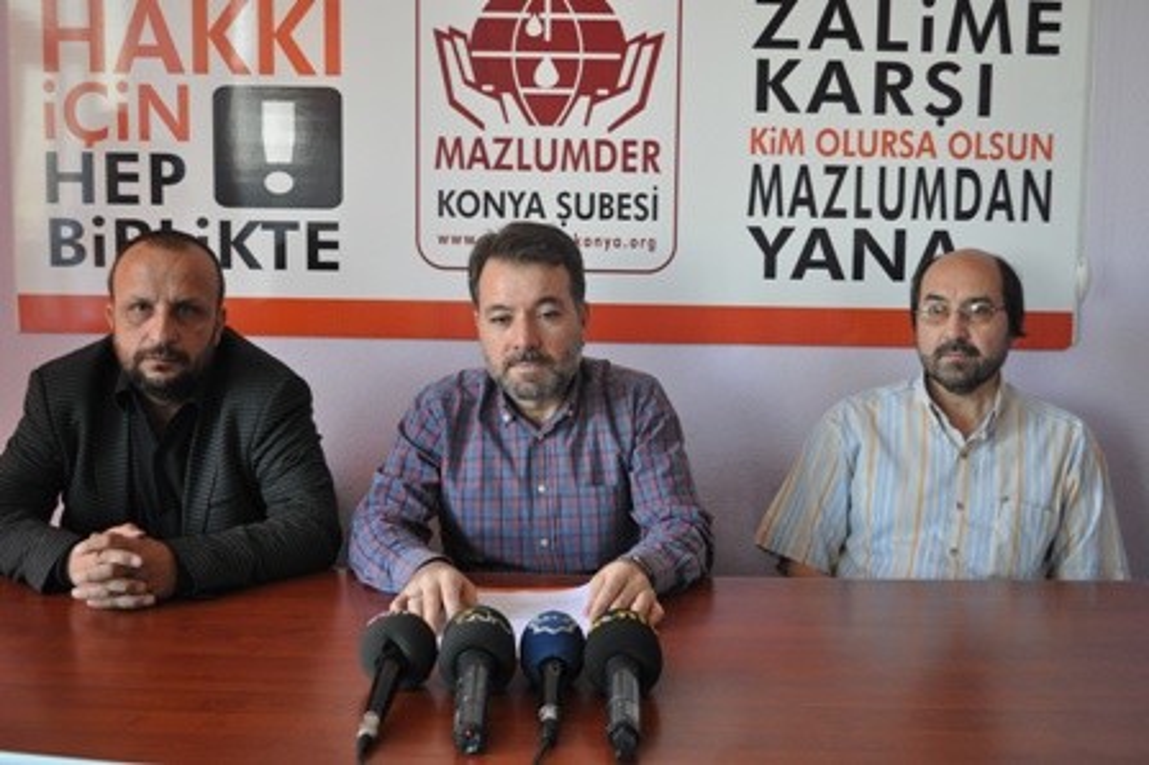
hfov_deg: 49.6
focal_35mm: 39
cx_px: 574
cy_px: 382
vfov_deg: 34.2
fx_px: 1244
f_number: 4.2
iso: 800
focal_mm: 26
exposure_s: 1/50
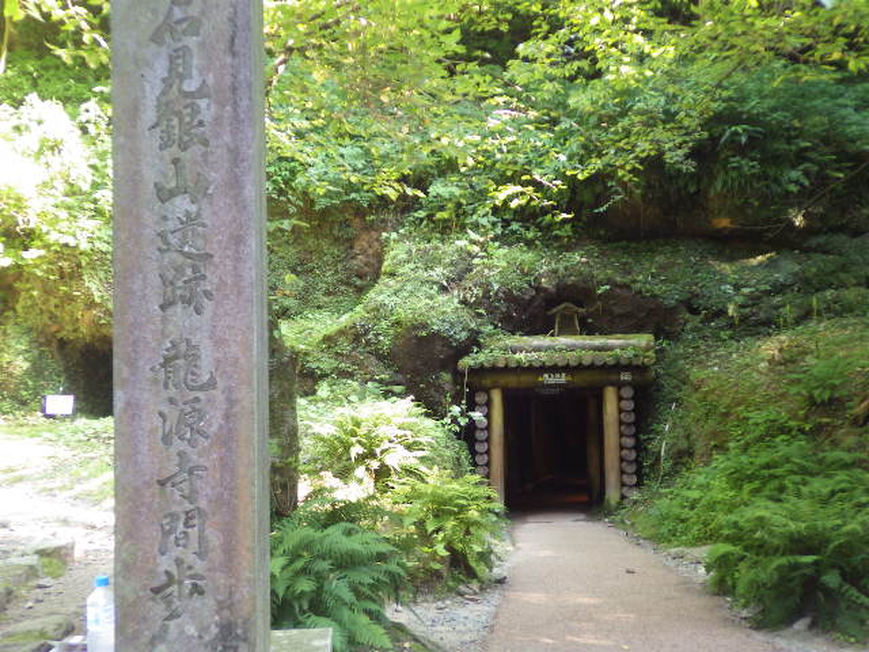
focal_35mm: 36
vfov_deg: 39.7
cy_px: 326
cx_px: 434
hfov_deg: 51.4
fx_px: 904
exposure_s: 1/50
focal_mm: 6.4
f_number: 2.6
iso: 320
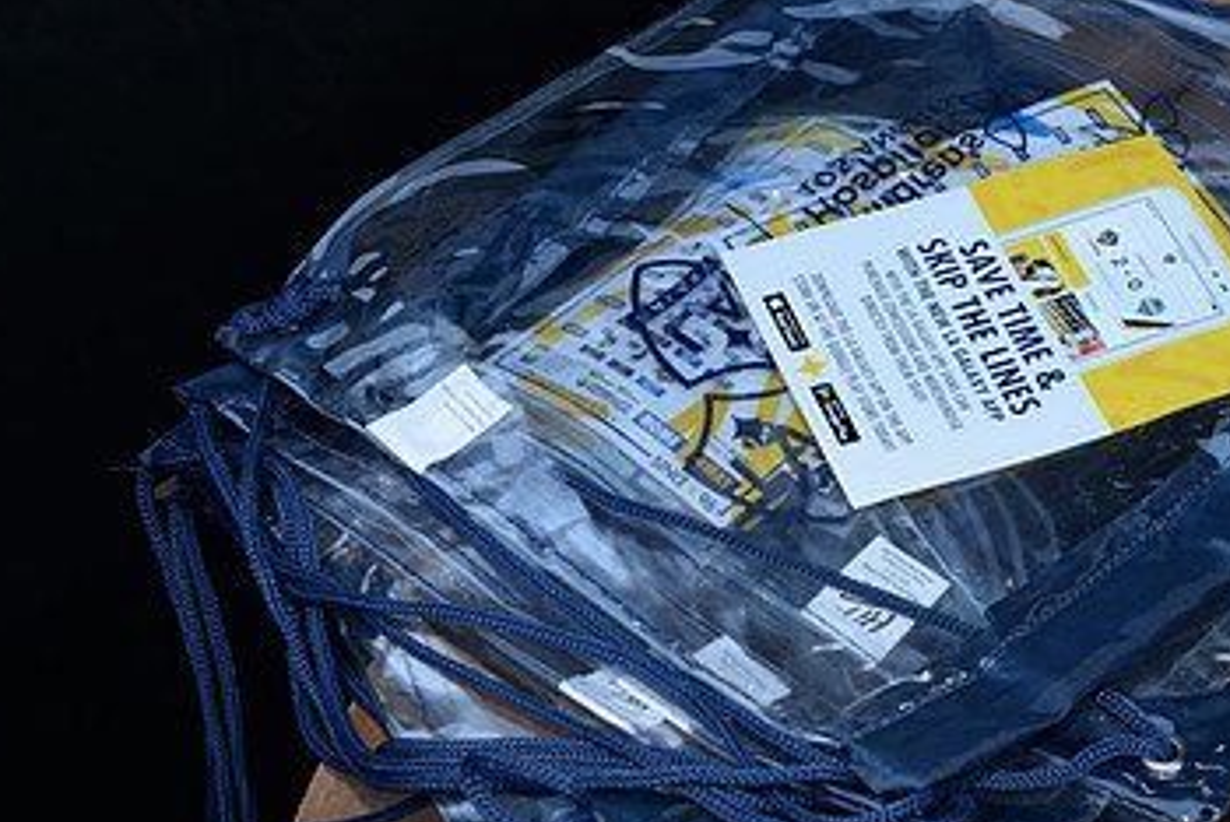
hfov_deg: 33.8
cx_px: 914
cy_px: 371
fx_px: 1983
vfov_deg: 23.4
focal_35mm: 58
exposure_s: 1/80
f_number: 7.1
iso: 800
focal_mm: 35
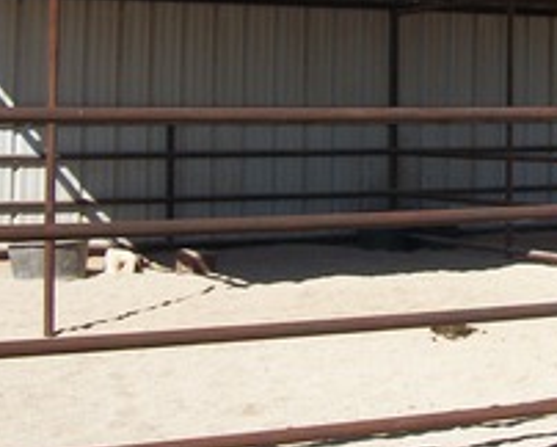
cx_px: 640
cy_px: 22
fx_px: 1634
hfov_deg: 18.5
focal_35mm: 99
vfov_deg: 15.3
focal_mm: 5.7
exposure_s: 1/200
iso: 80
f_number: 8.8
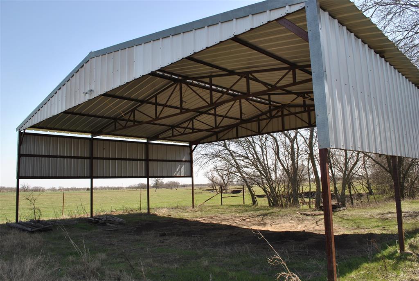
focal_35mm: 27
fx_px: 315
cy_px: 140
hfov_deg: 67.3
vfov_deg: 48.1
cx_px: 210
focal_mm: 18
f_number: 7.1
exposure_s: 1/200
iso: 100
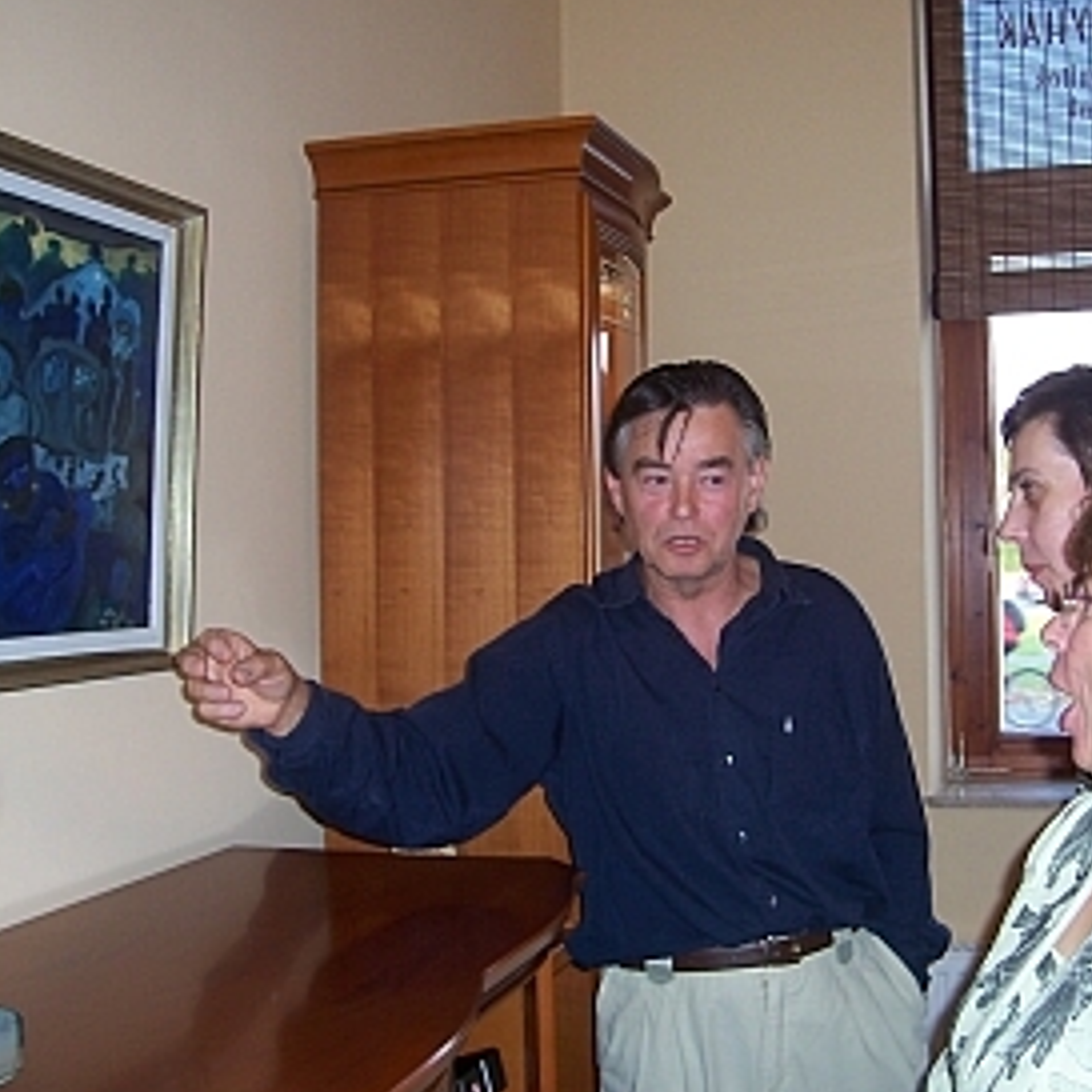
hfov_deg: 38.0
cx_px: 716
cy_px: 504
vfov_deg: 38.3
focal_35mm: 44
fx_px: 1570
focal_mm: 5.6
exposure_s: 1/60
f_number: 2.7
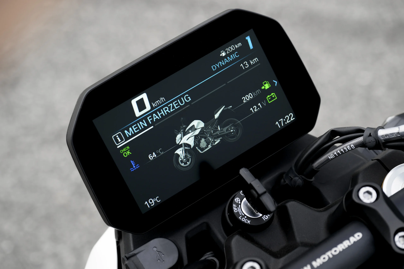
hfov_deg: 22.4
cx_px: 202
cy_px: 134
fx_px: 1021
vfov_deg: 15.0
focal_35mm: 91
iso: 250
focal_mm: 91
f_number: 5.6
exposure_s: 1/80
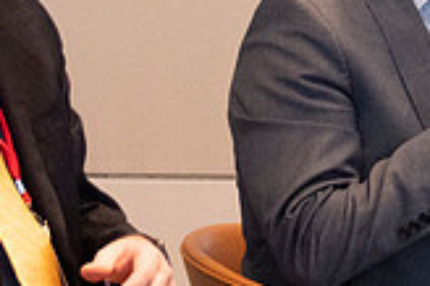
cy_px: -1
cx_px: 443
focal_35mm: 435
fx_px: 5191
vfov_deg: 3.2
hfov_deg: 4.7
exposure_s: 1/100
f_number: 5.6
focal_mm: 82
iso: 3200
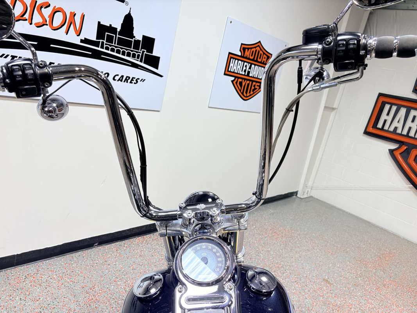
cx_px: 208
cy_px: 156
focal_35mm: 26
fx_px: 313
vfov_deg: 53.1
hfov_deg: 67.3
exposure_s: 1/238
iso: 64
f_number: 1.6
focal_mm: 5.96
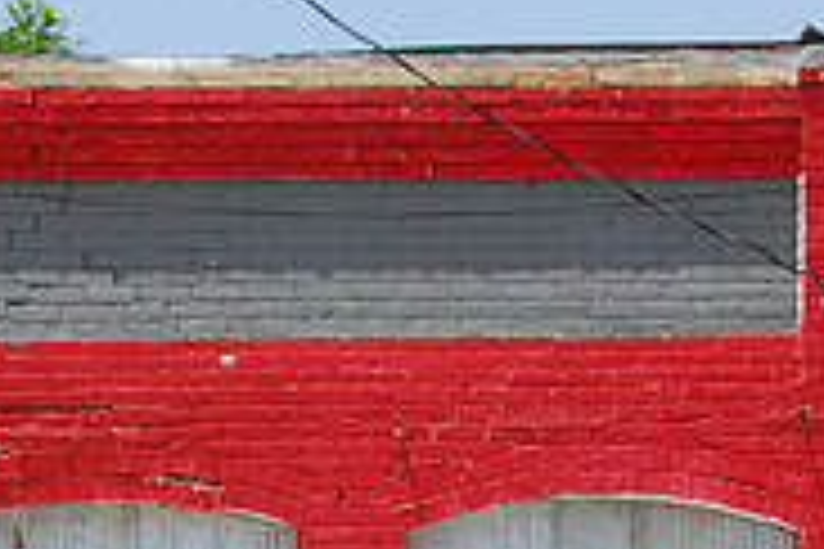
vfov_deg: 7.5
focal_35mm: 181
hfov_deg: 11.3
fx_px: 4143
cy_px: 702
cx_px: 90
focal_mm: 38
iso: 100
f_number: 25
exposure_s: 1/20
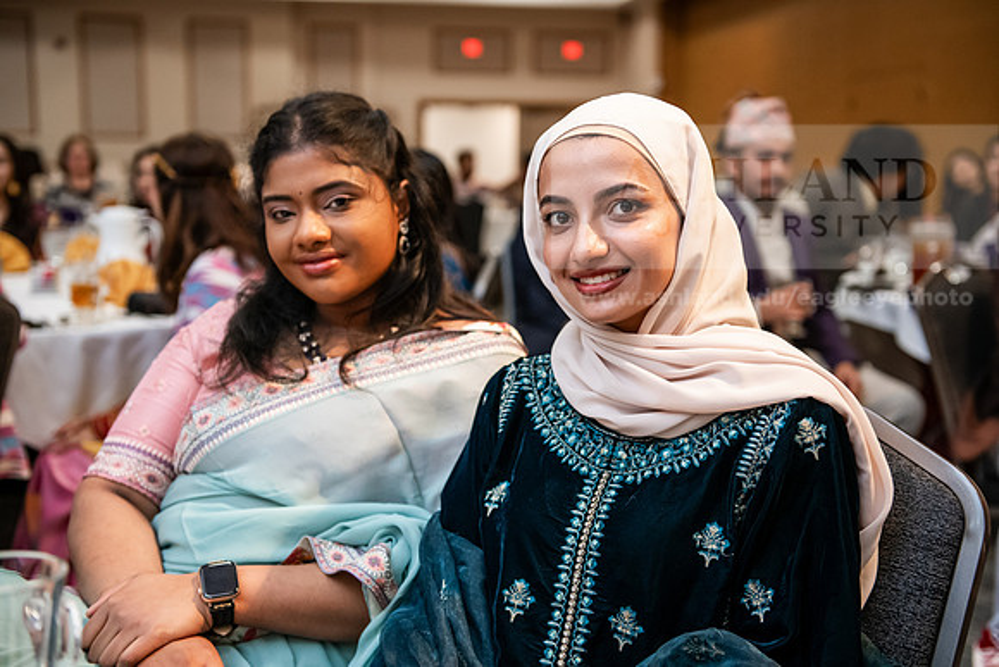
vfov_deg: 28.1
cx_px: 500
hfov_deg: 41.1
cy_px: 334
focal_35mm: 48
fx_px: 1332
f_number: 3.2
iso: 2000
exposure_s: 1/200
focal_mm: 48
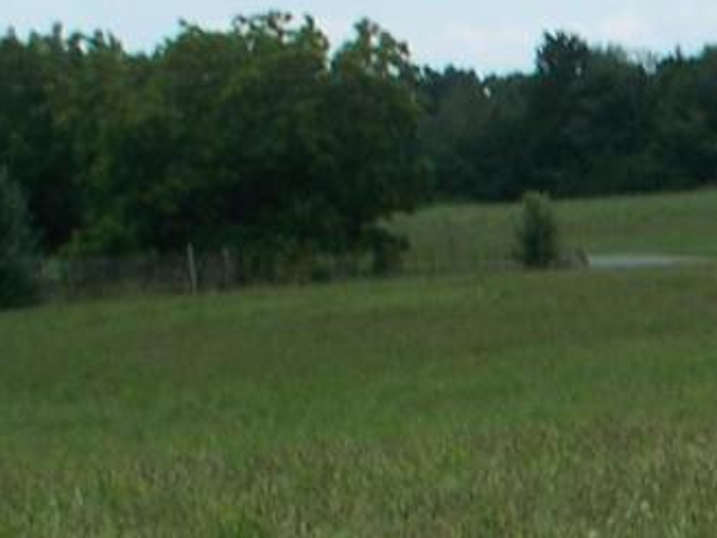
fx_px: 4660
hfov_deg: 8.4
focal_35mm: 225
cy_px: 645
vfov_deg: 6.6
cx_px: 1397
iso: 64
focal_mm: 7.54
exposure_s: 1/400
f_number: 5
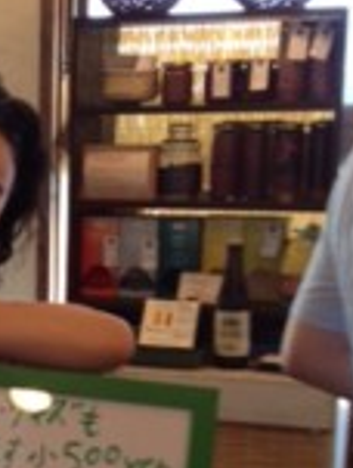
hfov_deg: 13.7
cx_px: -121
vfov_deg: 18.8
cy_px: 335
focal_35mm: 104
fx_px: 1408
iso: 80
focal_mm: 4.28
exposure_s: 1/20
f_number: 2.4
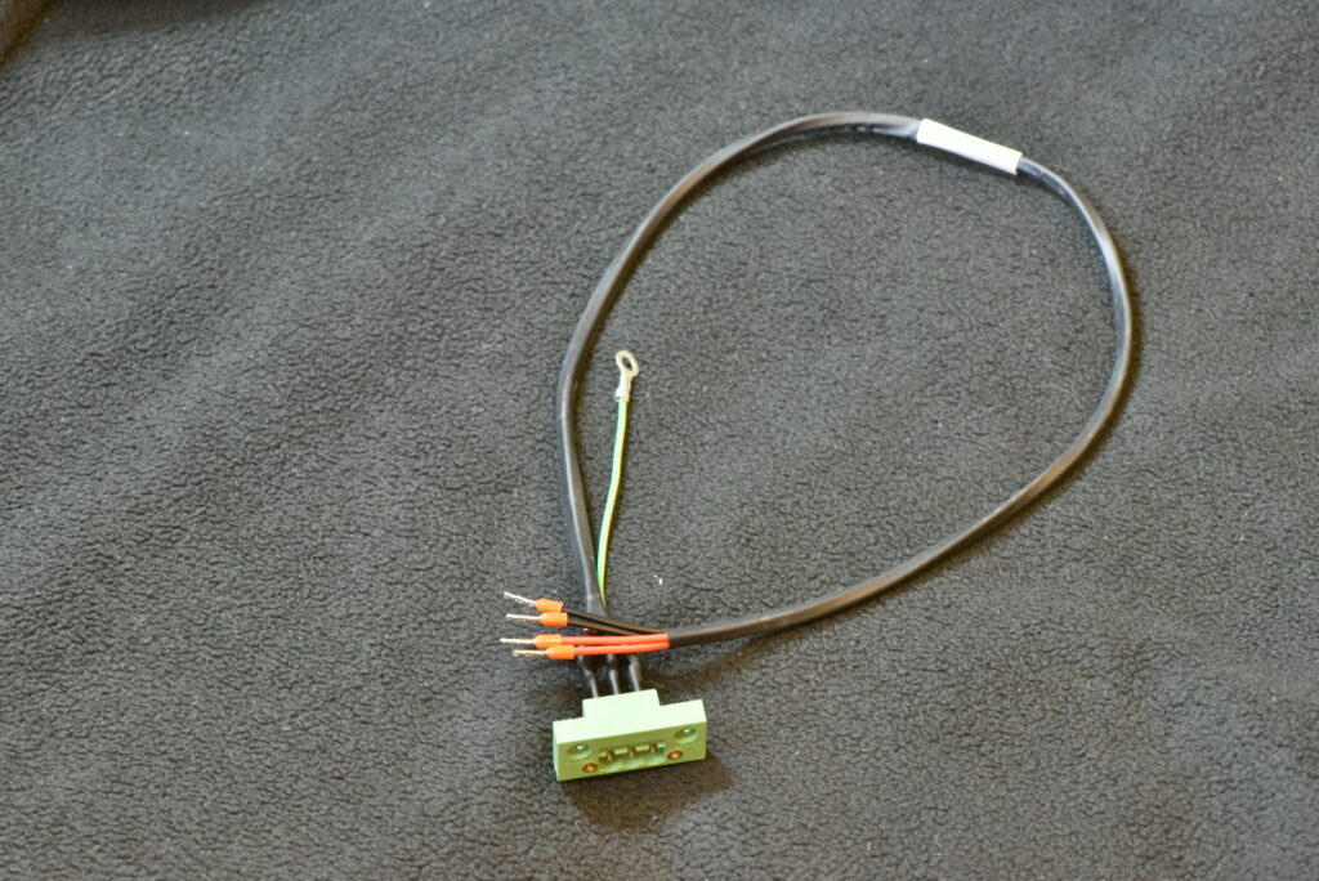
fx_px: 3849
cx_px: 660
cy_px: 440
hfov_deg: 19.4
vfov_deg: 13.1
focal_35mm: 105
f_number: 14
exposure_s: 1/40
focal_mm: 105
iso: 12800
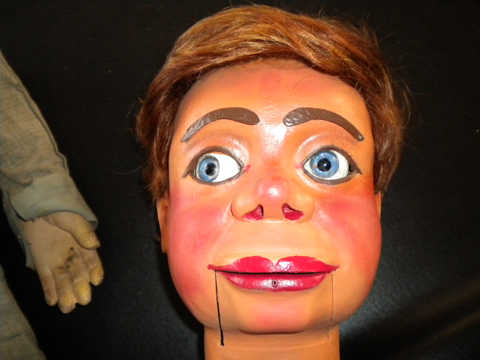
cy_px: 180
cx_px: 240
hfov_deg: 52.6
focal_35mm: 35
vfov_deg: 40.7
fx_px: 485
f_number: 3.1
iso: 400
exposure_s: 1/30
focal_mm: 6.3
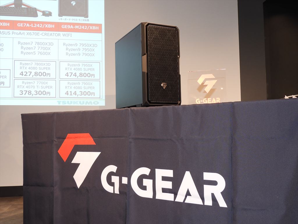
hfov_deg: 52.6
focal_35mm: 35
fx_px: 301
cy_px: 112
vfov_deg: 40.7
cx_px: 149
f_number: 3.2
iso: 160
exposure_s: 1/30
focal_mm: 6.2
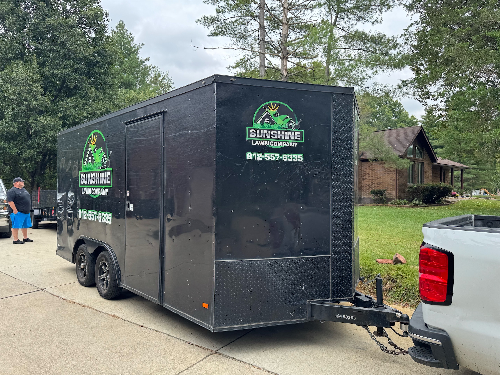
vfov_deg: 56.8
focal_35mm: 24
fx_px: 347
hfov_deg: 71.6
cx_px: 250
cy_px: 188
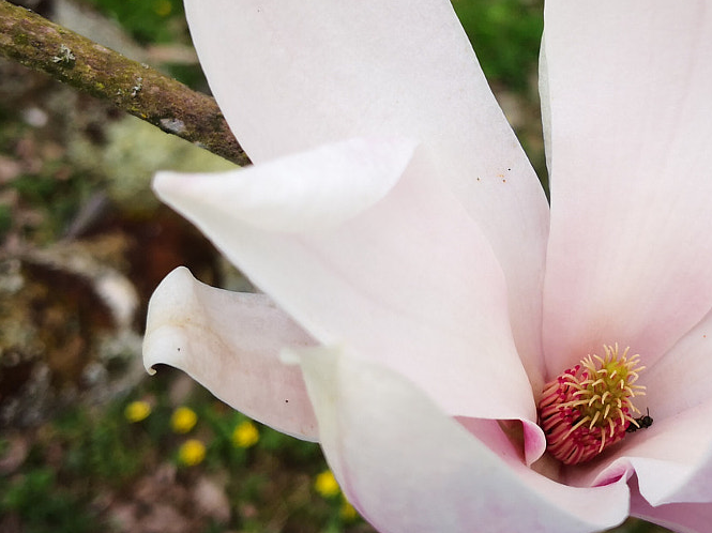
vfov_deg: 22.4
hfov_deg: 29.4
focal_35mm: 65
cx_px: 519
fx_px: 1336
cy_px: 167
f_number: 1.6
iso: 50
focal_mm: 3.95
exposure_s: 1/322
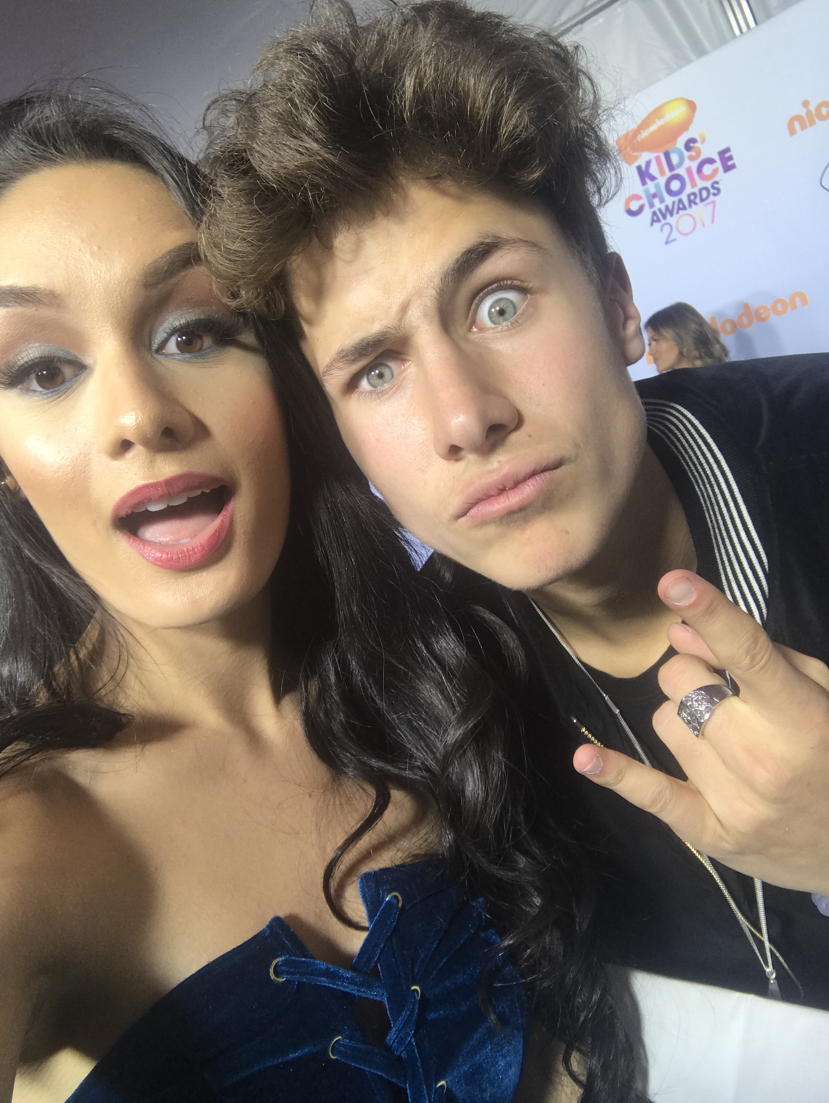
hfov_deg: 44.2
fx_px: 1021
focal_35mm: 32
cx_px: 414
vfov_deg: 56.8
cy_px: 552
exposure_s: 1/100
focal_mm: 2.87
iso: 25
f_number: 2.2
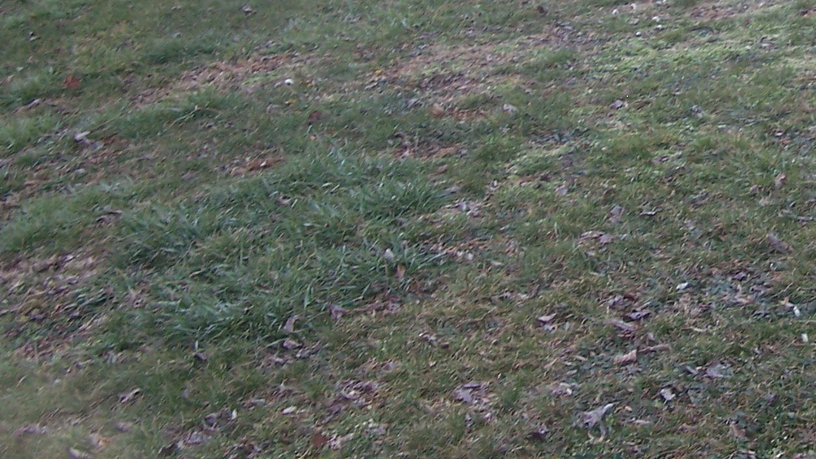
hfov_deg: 24.1
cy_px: 31
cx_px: 786
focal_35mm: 85
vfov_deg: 14.1
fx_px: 1839
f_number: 2.8
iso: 80
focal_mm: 6.3
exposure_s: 1/160
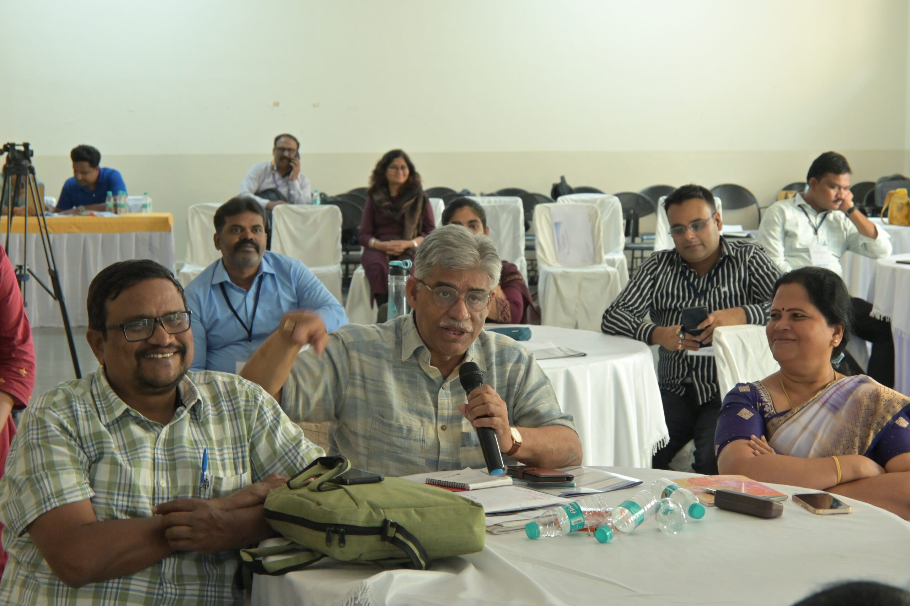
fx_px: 1896
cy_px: 303
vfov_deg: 18.2
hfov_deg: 27.0
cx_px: 455
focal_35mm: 75
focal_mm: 50
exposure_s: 1/30
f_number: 6.3
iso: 2500
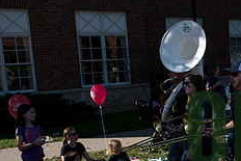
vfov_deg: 22.2
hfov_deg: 29.9
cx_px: 266
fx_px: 402
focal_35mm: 60
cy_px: 140
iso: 250
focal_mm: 24
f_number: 4.5
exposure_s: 1/1600
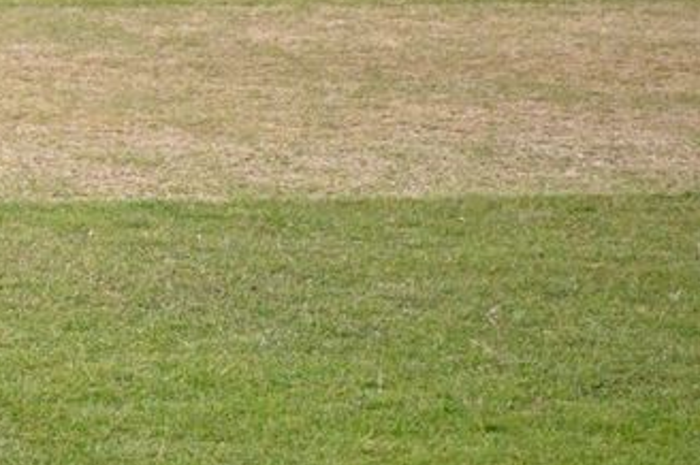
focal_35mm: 233
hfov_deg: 7.8
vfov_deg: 5.8
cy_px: -279
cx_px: -1269
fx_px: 4526
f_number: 2.8
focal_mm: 36
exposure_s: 1/1600
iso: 800
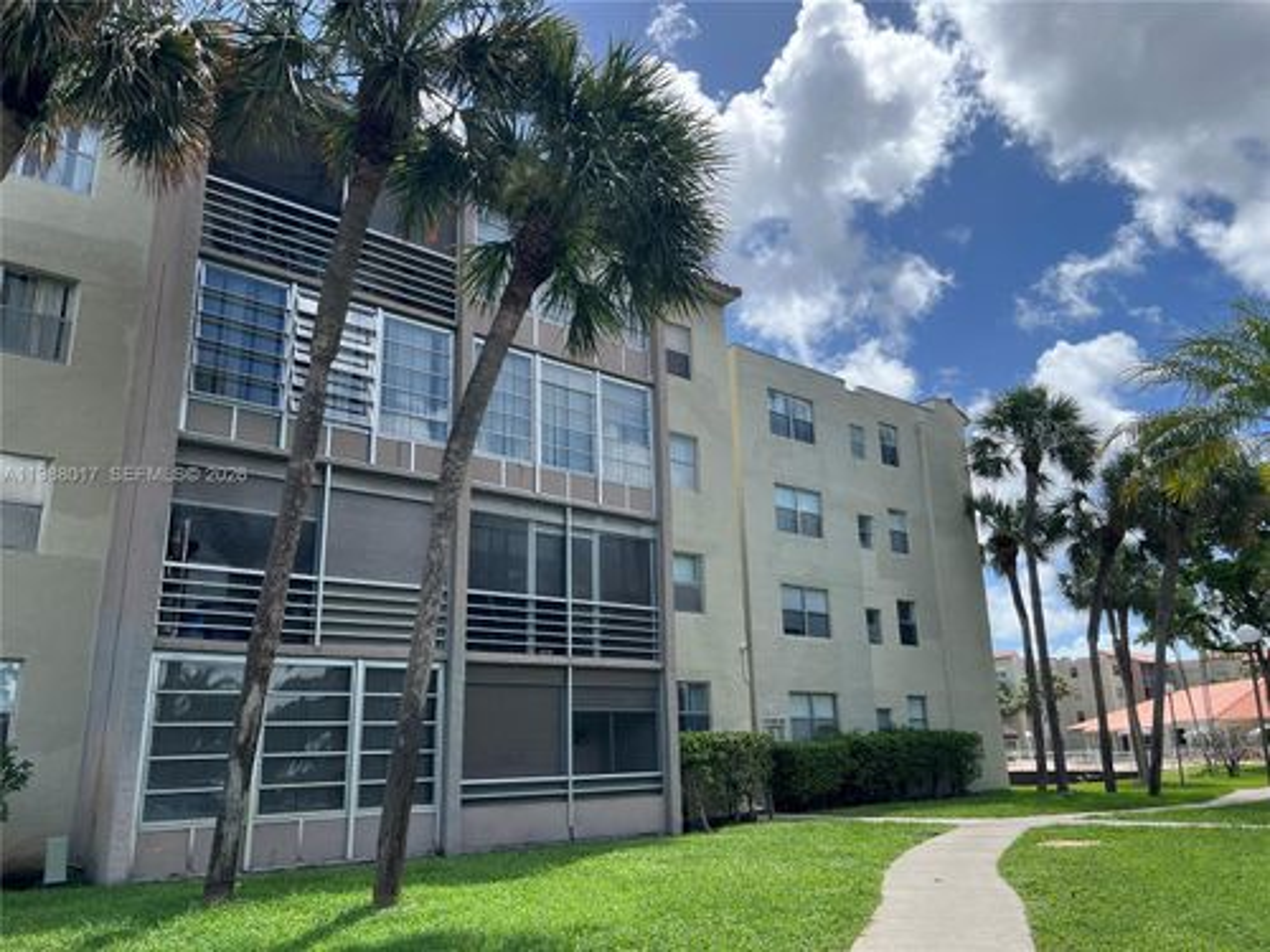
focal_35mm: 26
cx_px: 635
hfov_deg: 67.3
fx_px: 954
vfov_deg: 53.1
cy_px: 476
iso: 50
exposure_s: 1/3077
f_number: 1.5
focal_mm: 5.7
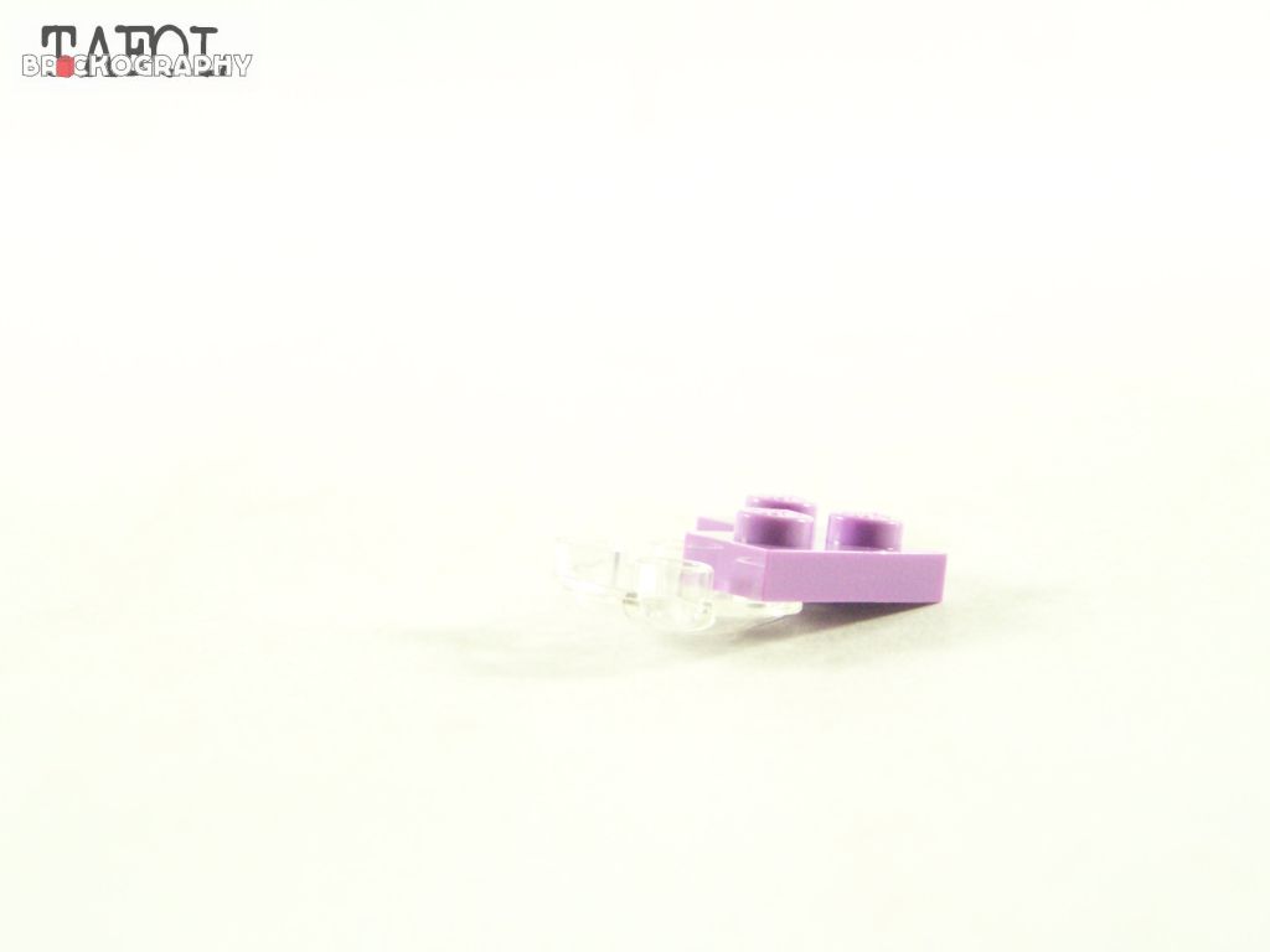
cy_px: 476
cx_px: 635
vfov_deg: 19.6
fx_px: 2752
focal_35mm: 75
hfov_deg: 26.0
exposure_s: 1/60
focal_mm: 12.4
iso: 400
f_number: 3.2
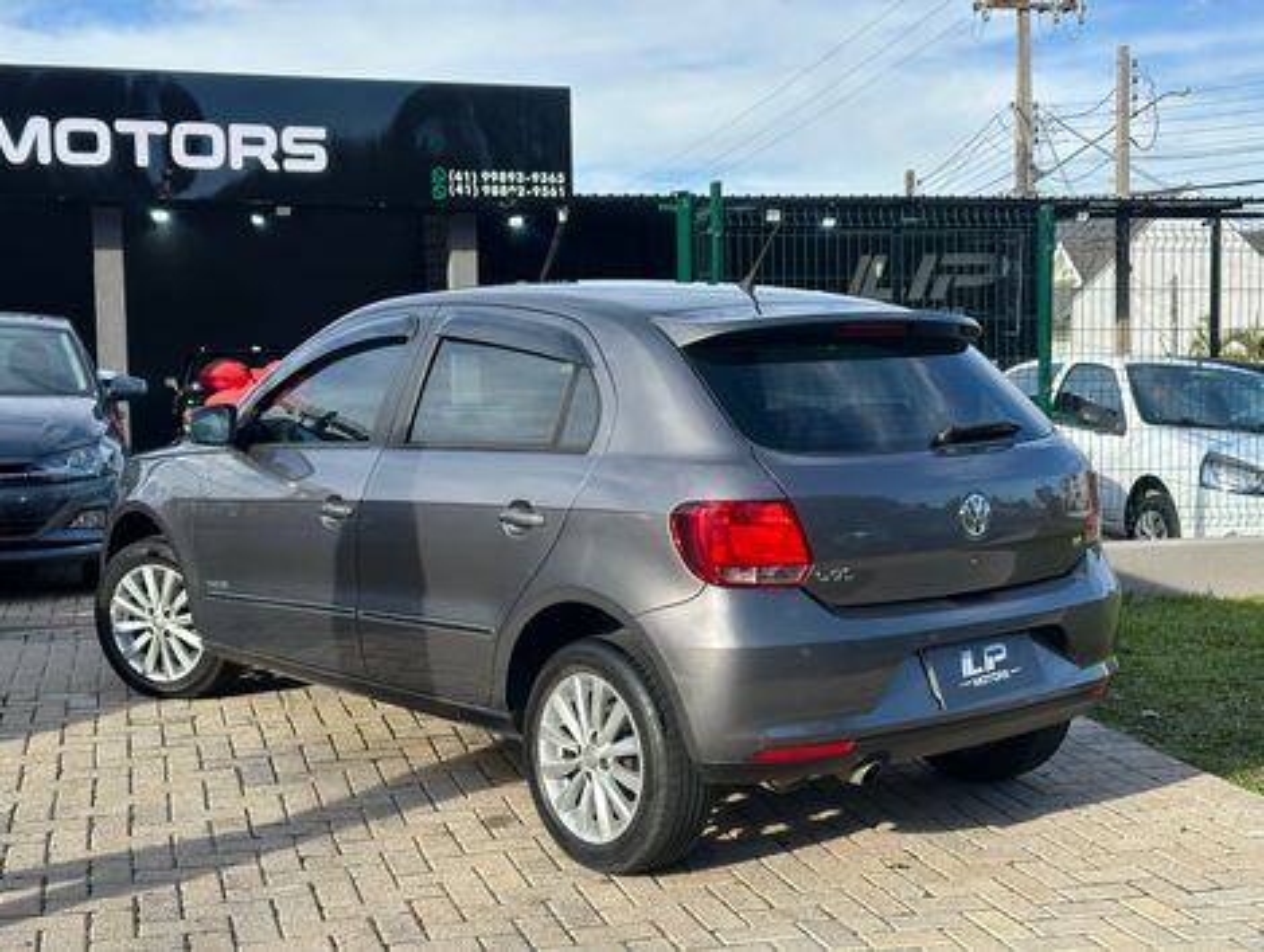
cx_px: 632
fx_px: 1755
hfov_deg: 39.6
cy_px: 476
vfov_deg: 30.3
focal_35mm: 48
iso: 64
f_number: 1.78
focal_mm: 6.86
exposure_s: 1/1212
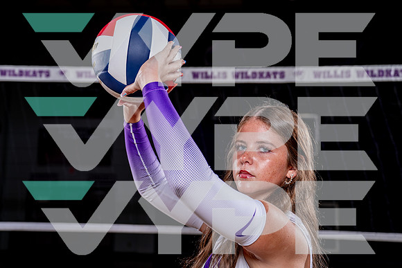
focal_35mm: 58
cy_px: 134
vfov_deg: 23.5
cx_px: 201
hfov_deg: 34.6
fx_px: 646
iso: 100
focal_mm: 53
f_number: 4
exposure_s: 1/250
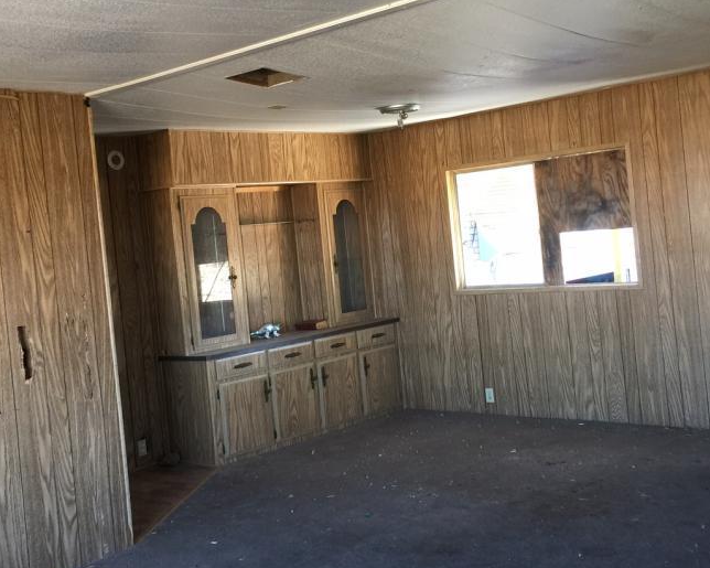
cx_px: 347
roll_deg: +4.4
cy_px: 243
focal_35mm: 45
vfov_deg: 33.4
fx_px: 945
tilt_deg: +1.4
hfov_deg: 41.2
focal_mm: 4.15
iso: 40
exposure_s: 1/15
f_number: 2.2
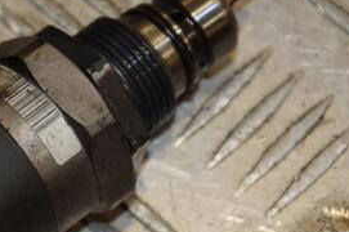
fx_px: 3380
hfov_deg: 5.9
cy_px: 97
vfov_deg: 3.9
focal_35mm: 349
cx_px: -9
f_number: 8
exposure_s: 1/200
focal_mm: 105
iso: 800
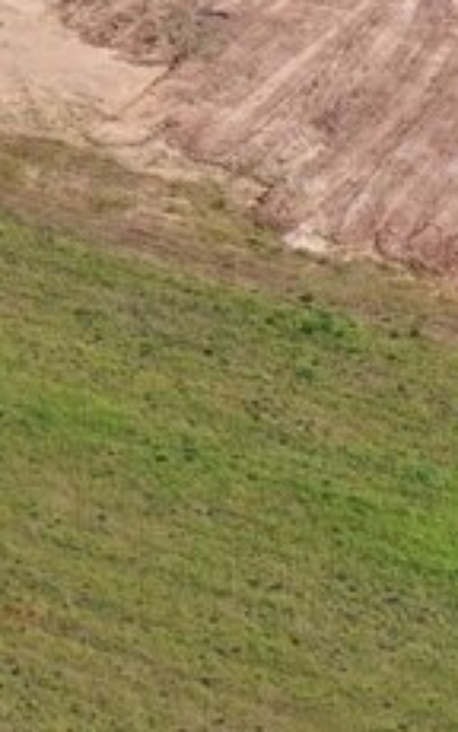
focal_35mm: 143
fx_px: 2852
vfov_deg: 13.4
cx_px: -569
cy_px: -487
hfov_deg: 8.5
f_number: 4
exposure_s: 1/800
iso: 100
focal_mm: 10.26
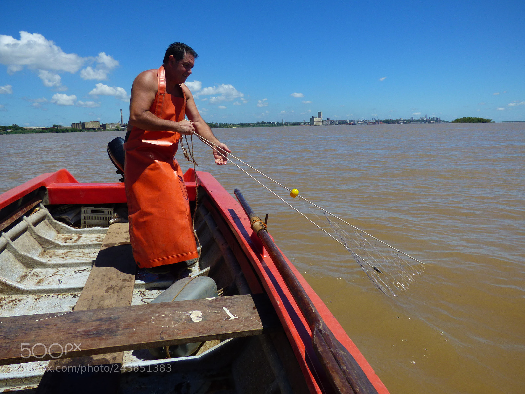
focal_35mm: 26
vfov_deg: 53.1
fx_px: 394
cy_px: 197
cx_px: 262
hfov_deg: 67.3
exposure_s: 1/1600
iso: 100
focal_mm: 4.61
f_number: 3.5
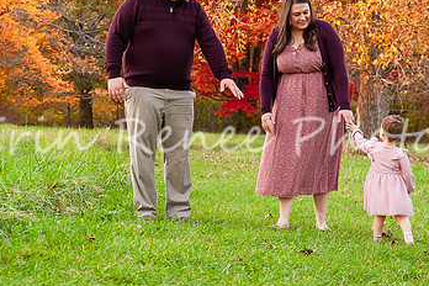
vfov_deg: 11.3
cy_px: 51
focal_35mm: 121
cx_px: 133
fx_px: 1442
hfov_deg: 16.9
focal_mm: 52
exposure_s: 1/200
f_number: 3.5
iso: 800
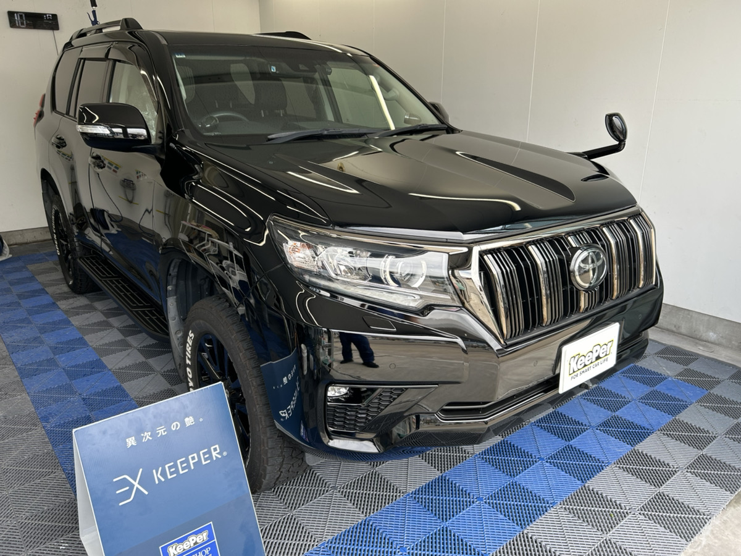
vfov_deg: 53.1
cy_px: 278
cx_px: 370
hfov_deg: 67.3
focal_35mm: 26
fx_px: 557
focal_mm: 5.7
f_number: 1.5
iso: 50
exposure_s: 1/401
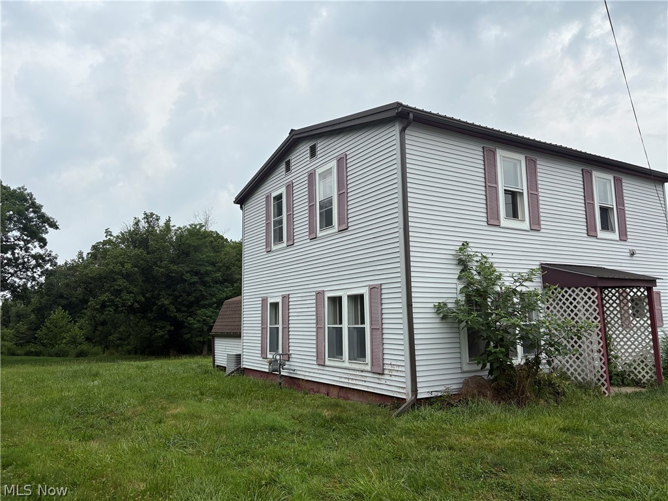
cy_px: 250
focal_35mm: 26
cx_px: 334
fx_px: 502
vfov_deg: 53.1
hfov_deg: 67.3
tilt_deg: +7.7
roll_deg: +1.1
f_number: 1.6
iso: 50
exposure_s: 1/2538
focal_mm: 5.96
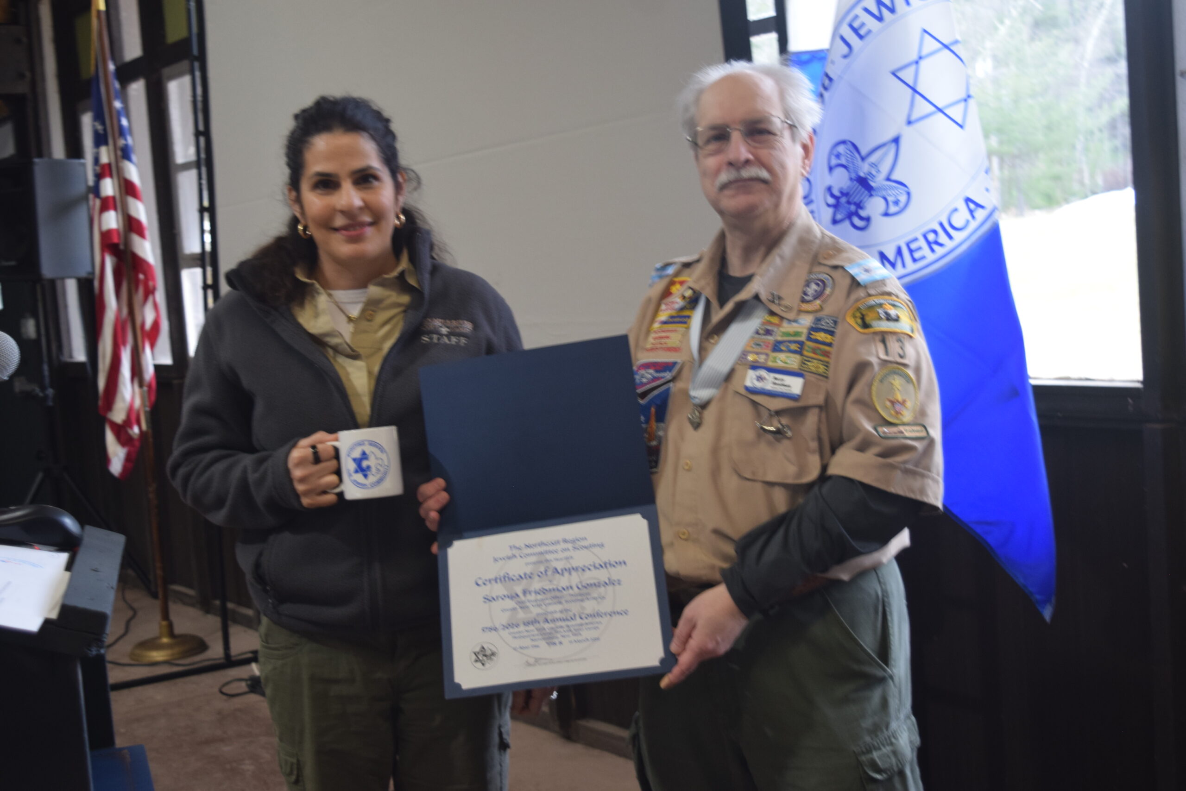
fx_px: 1582
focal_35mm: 48
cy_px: 396
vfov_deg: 28.1
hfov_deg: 41.1
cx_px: 593
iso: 500
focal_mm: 32
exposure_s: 1/60
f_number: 4.5
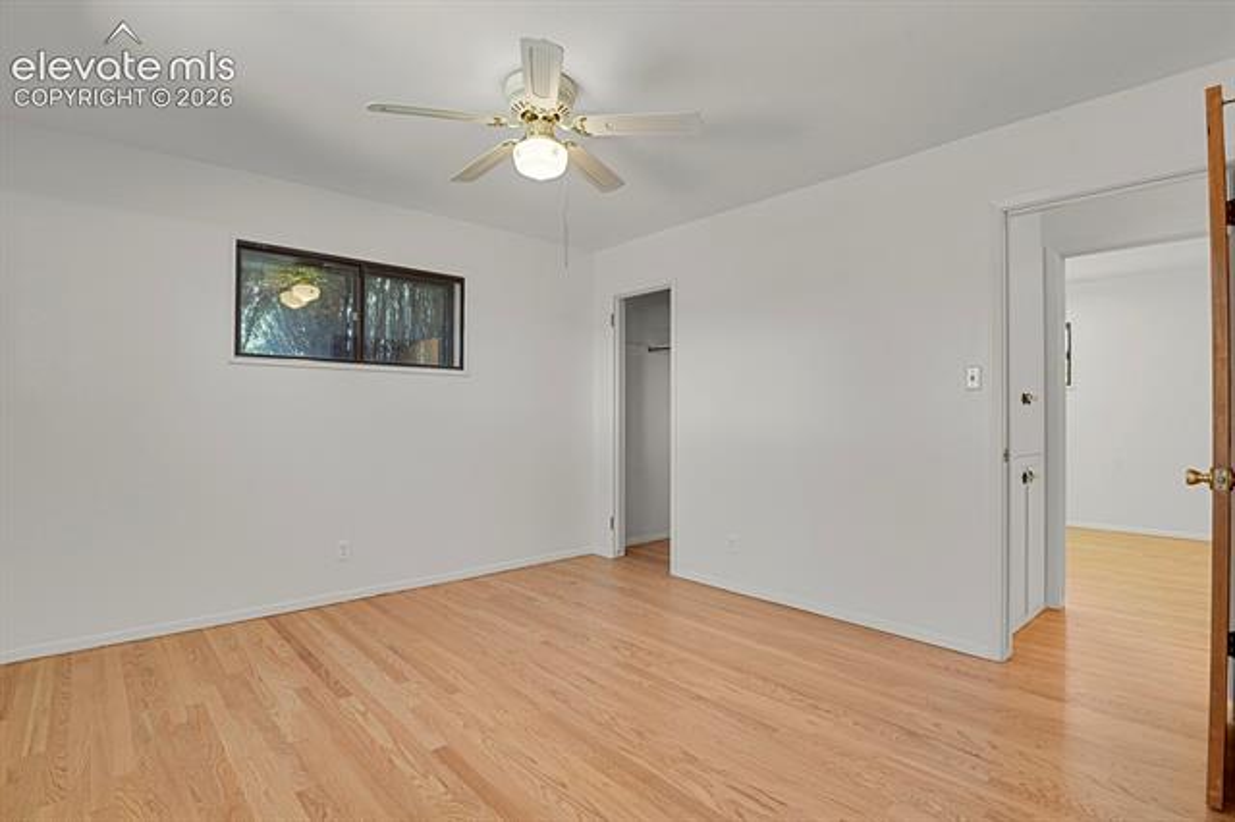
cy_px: 411
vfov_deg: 70.4
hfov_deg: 93.3
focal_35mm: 17
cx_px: 618
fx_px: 583
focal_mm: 17
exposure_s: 3
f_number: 8
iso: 250
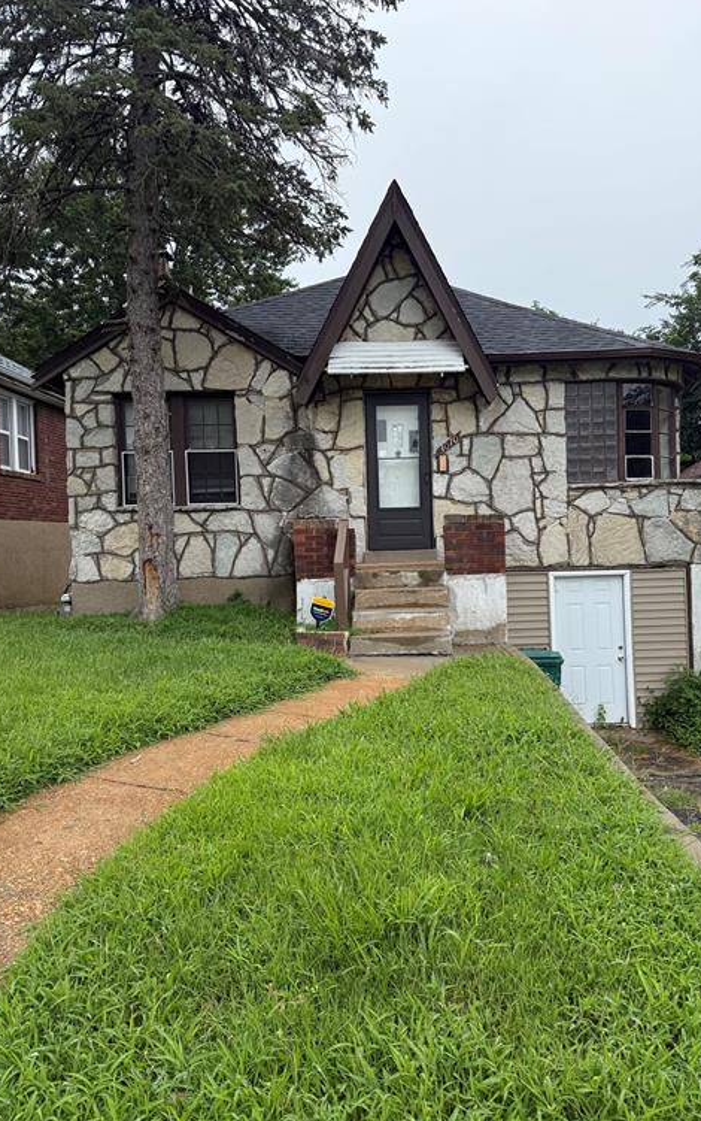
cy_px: 549
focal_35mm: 26
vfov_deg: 70.4
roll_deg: +2.2
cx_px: 410
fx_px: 794
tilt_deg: +0.2
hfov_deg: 47.4
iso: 100
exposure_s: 1/4167
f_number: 1.78
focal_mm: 6.76
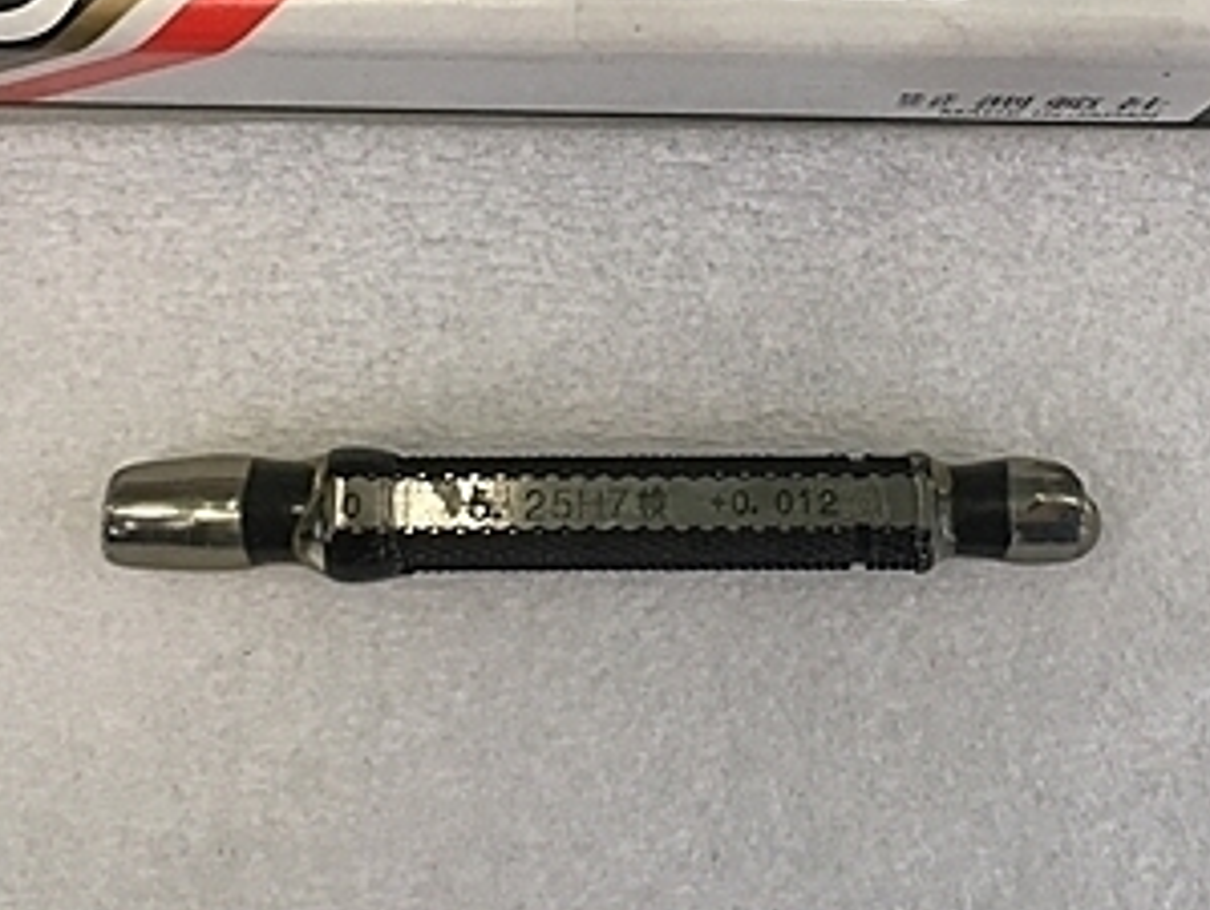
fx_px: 2170
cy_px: 178
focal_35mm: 62
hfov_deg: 31.1
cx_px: 664
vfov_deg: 23.3
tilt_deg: -82.9
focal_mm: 4.15
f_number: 2.2
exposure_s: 1/30
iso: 40
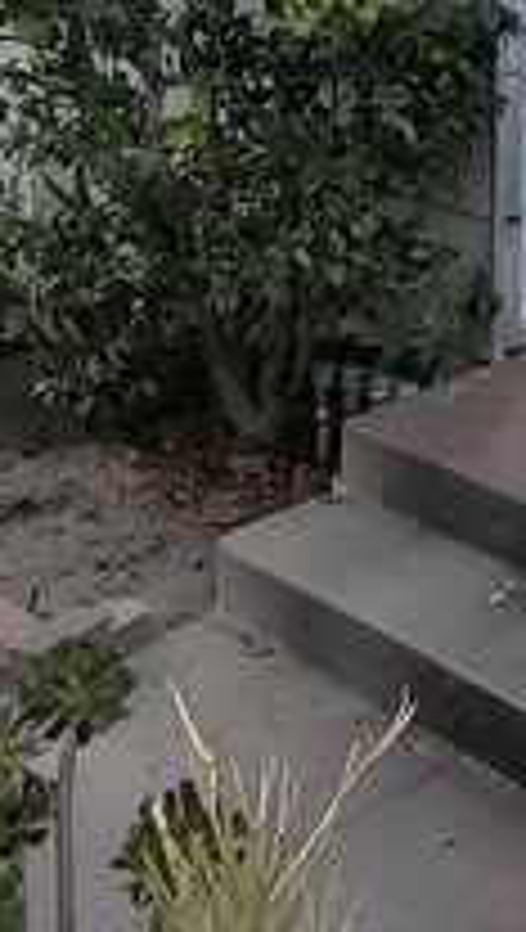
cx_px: 670
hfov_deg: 16.4
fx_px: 1729
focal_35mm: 70
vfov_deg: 27.7
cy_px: -72
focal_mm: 1.74
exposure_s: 1/582
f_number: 2.2
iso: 40
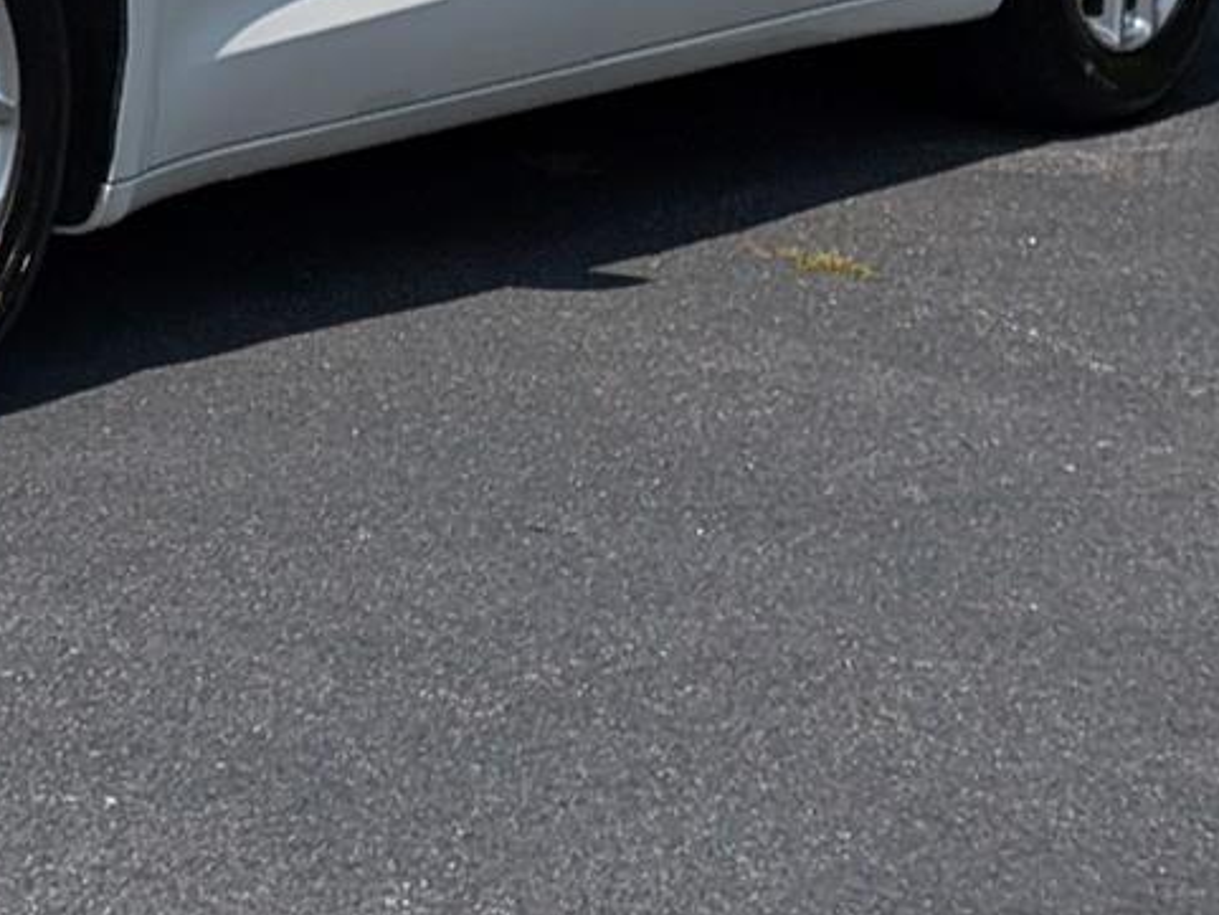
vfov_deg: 8.9
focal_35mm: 163
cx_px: -238
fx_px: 5741
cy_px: -337
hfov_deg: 11.9
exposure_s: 1/3333
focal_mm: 6.9
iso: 22
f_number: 1.68
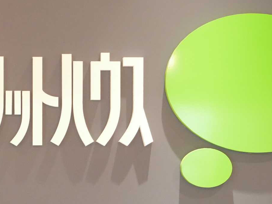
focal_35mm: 160
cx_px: 41
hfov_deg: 12.3
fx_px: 1257
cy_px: 176
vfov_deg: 9.2
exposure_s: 1/60
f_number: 5.6
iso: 3200
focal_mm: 32
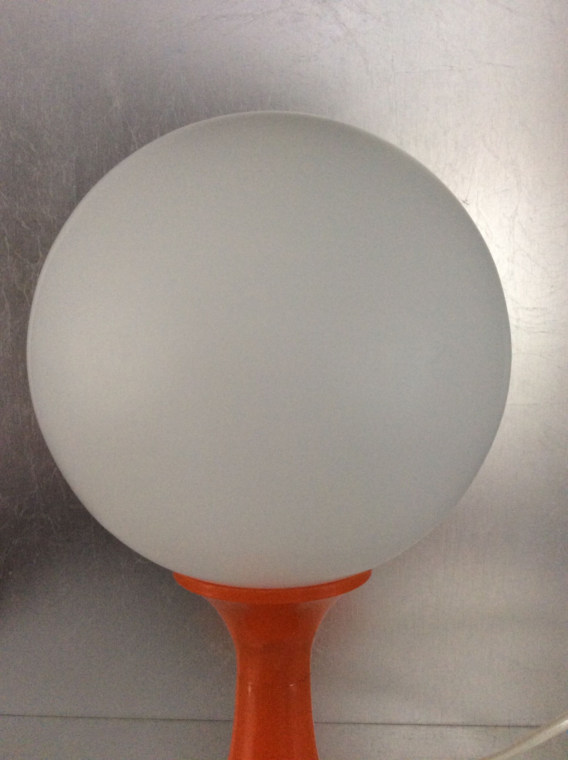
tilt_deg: -3.2
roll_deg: +0.3
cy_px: 380
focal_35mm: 32
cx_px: 284
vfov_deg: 56.9
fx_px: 702
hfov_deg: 44.1
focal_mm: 3.3
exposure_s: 1/25
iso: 160
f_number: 2.4
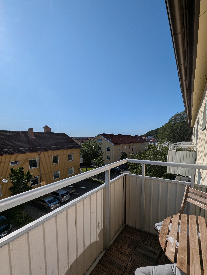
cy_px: 152
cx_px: 101
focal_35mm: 15
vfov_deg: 97.7
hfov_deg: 81.9
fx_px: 119
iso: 45
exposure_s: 1/4219
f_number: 2.2
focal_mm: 1.95
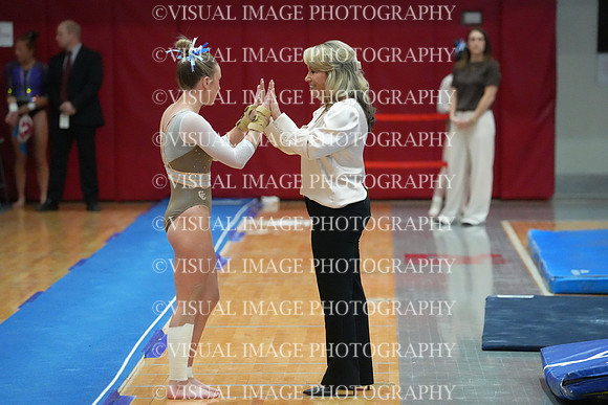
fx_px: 3378
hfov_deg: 10.3
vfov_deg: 6.9
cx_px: 304
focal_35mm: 200
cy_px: 202
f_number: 4
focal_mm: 200
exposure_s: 1/1250
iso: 16000
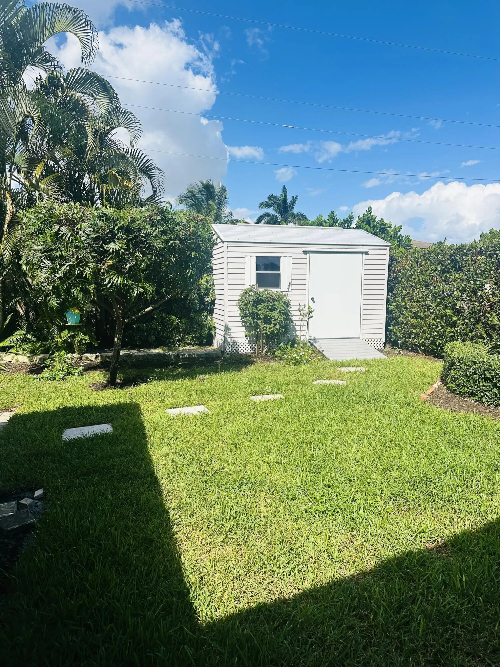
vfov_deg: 71.6
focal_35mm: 24
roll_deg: -0.1
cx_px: 250
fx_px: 462
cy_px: 334
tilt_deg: -6.4
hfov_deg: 56.8
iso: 80
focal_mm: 6.86
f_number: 1.78
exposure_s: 1/5848
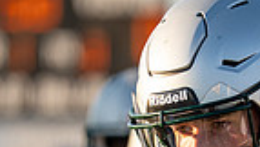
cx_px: 369
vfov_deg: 1.6
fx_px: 5117
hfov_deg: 2.9
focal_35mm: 741
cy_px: 278
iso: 250
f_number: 2.8
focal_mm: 153
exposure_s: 1/2000
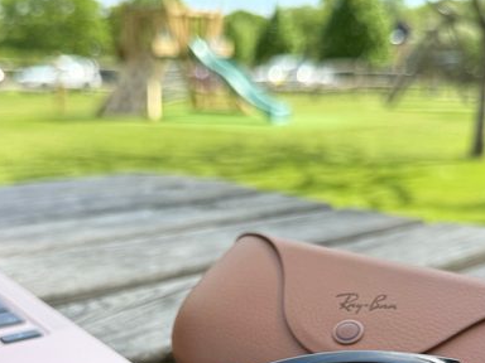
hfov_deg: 42.1
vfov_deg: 30.6
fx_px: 630
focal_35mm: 45
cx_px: 226
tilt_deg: -21.1
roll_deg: -0.6
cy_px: 335
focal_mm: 6.76
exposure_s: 1/1493
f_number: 1.78
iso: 80
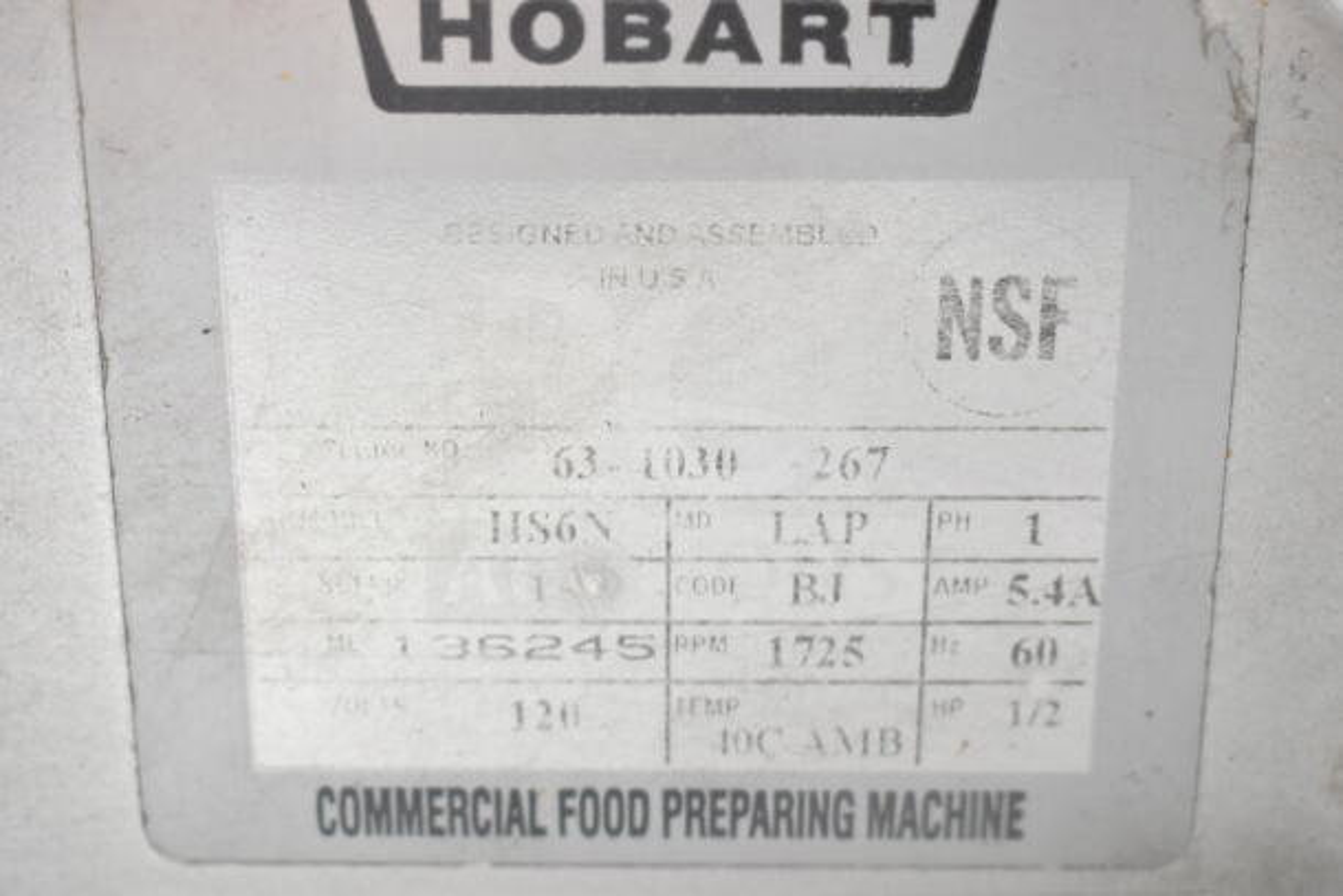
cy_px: 448
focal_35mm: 57
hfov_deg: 35.0
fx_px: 2127
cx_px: 672
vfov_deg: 23.8
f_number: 5.6
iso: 1600
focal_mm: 38
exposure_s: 1/125
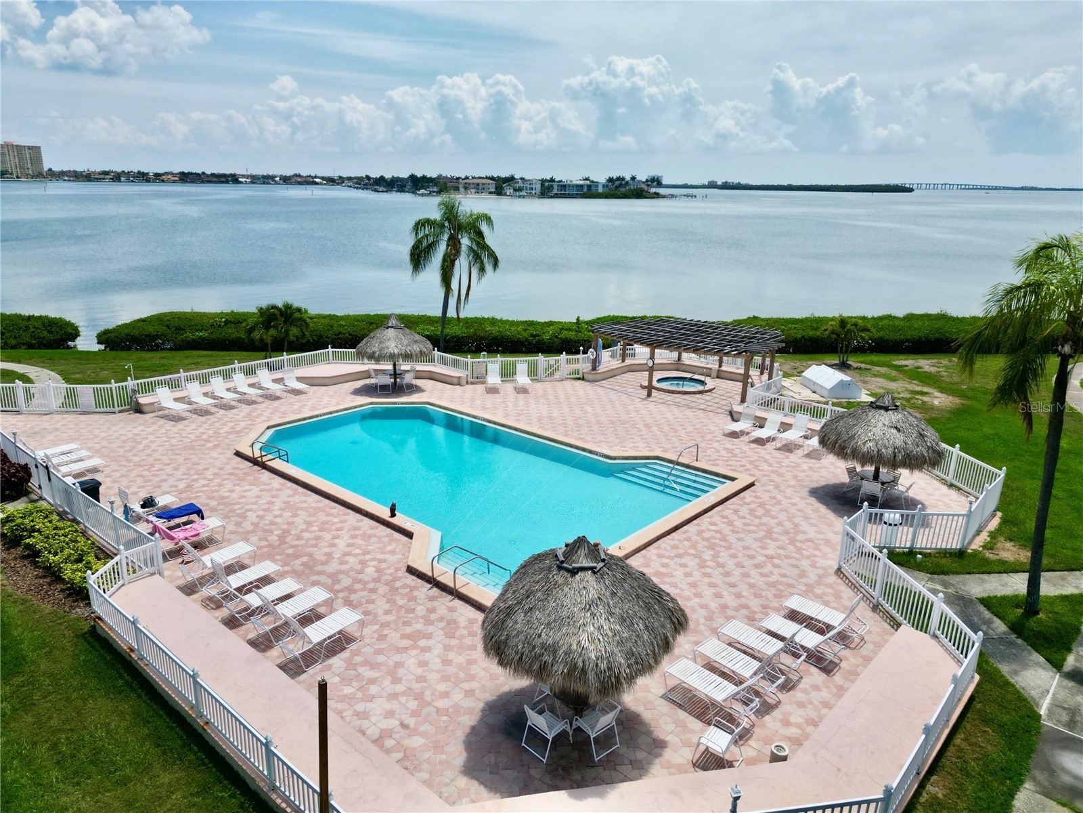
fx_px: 751
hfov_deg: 71.6
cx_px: 542
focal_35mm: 24
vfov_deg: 56.8
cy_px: 406
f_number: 1.7
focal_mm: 6.72
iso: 110
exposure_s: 1/5000
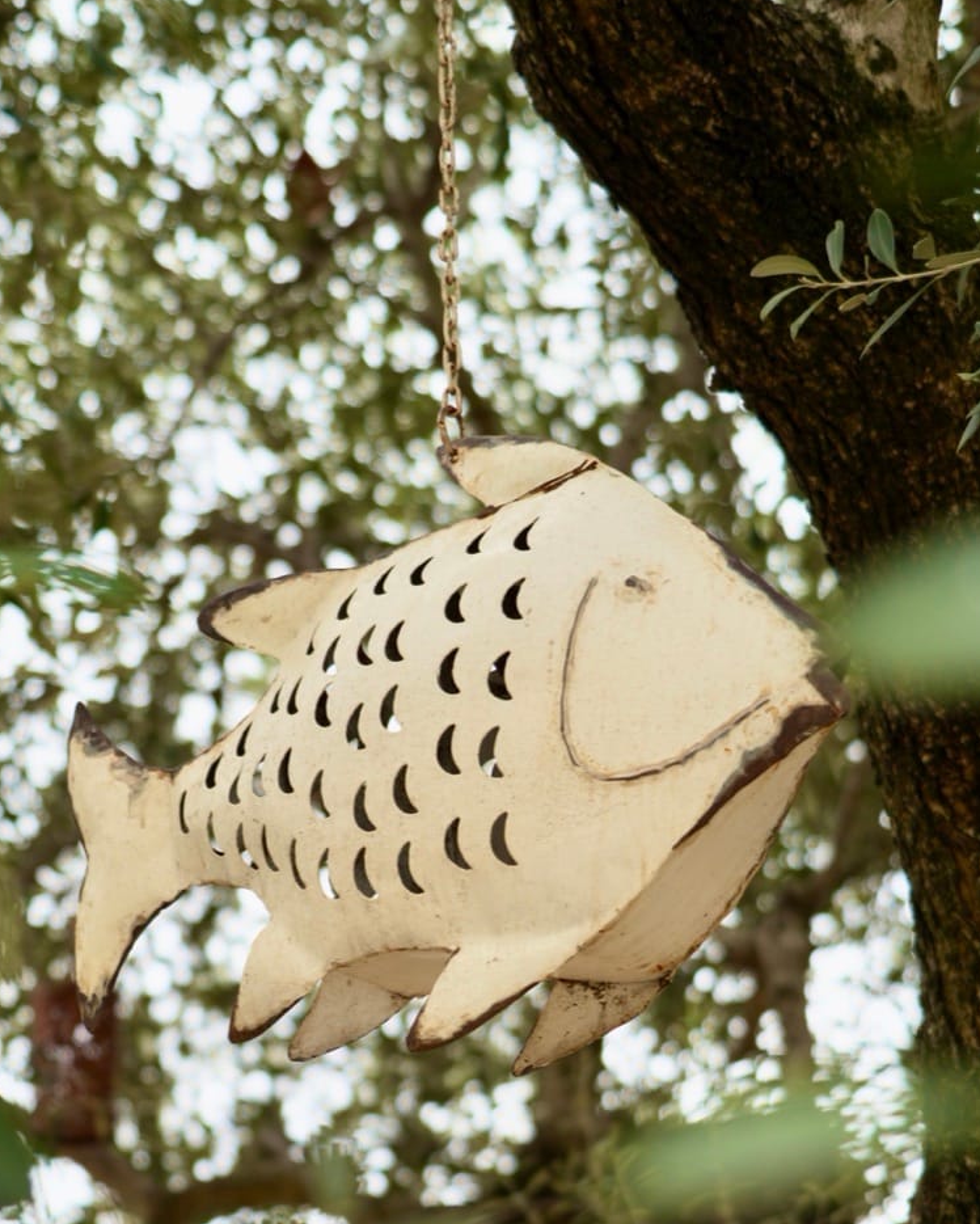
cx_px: 396
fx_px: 3551
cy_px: 869
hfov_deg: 15.7
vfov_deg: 19.5
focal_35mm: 98
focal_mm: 61
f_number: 5
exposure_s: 1/160
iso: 160
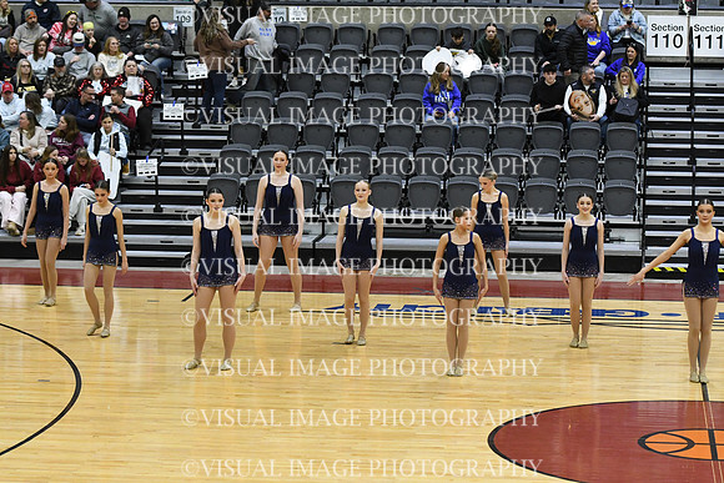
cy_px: 242
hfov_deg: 19.5
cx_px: 362
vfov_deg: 13.0
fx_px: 2112
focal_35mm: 105
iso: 4000
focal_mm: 70
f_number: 3.5
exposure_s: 1/400
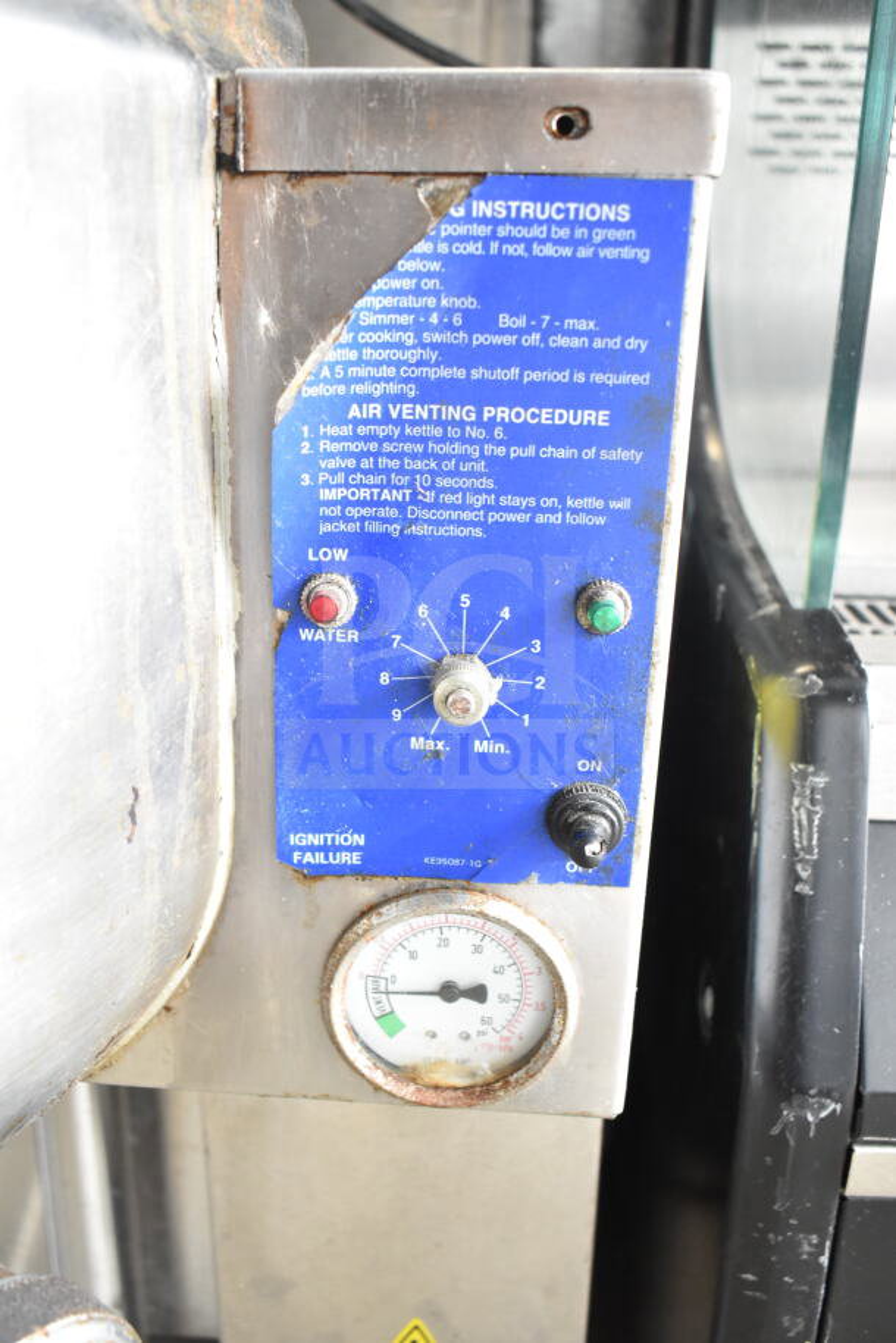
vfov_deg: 57.2
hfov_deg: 40.0
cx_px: 448
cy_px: 672
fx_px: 1231
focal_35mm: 33
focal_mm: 22
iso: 1600
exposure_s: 1/50
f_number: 3.8
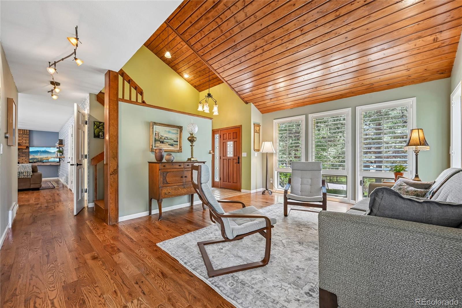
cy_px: 154
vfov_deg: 81.2
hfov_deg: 104.3
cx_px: 231
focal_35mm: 14
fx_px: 180
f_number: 10
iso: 400
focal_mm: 14
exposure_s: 1/8
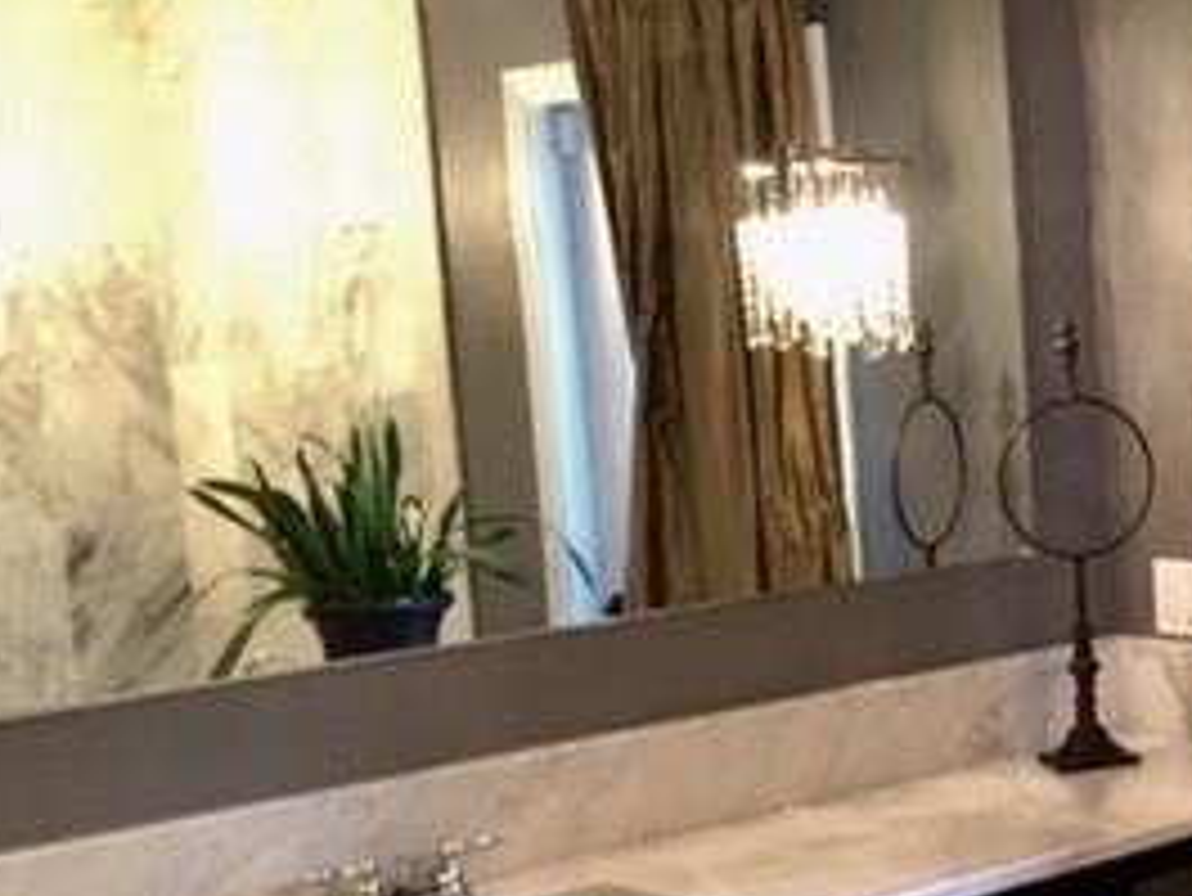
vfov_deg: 21.0
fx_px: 2412
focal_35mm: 70
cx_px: 1403
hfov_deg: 25.2
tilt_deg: -6.7
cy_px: 567
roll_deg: +3.0
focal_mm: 4.15
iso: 100
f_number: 2.2
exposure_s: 1/15
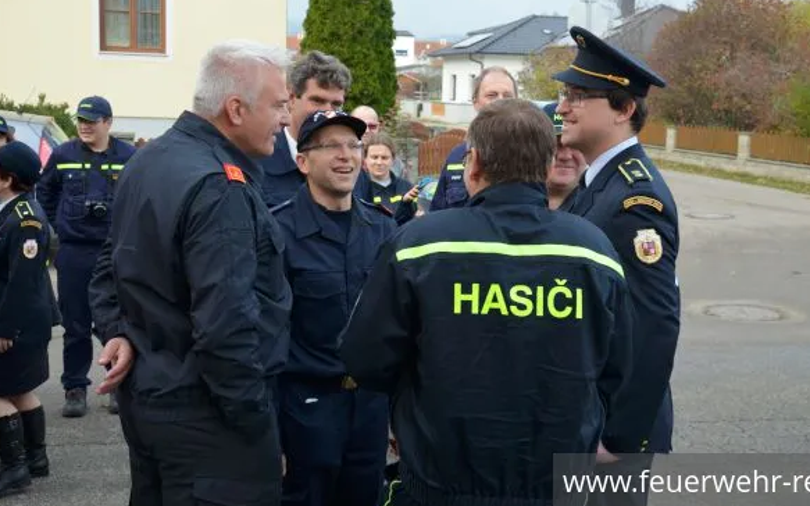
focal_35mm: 51
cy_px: 214
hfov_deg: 39.6
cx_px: 436
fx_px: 1126
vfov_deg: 25.3
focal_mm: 30
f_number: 6.3
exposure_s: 1/160
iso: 200
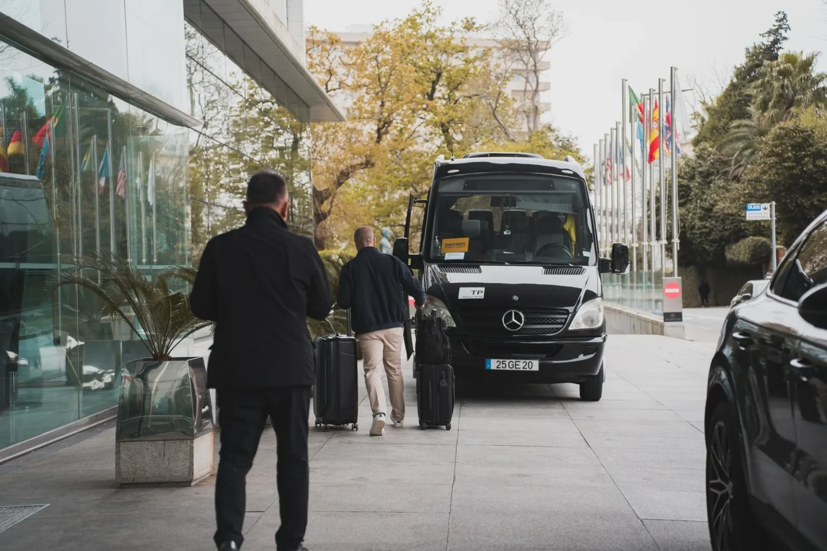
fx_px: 1447
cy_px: 276
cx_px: 414
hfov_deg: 31.9
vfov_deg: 21.6
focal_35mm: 63
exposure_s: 1/250
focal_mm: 63
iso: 100
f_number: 2.8
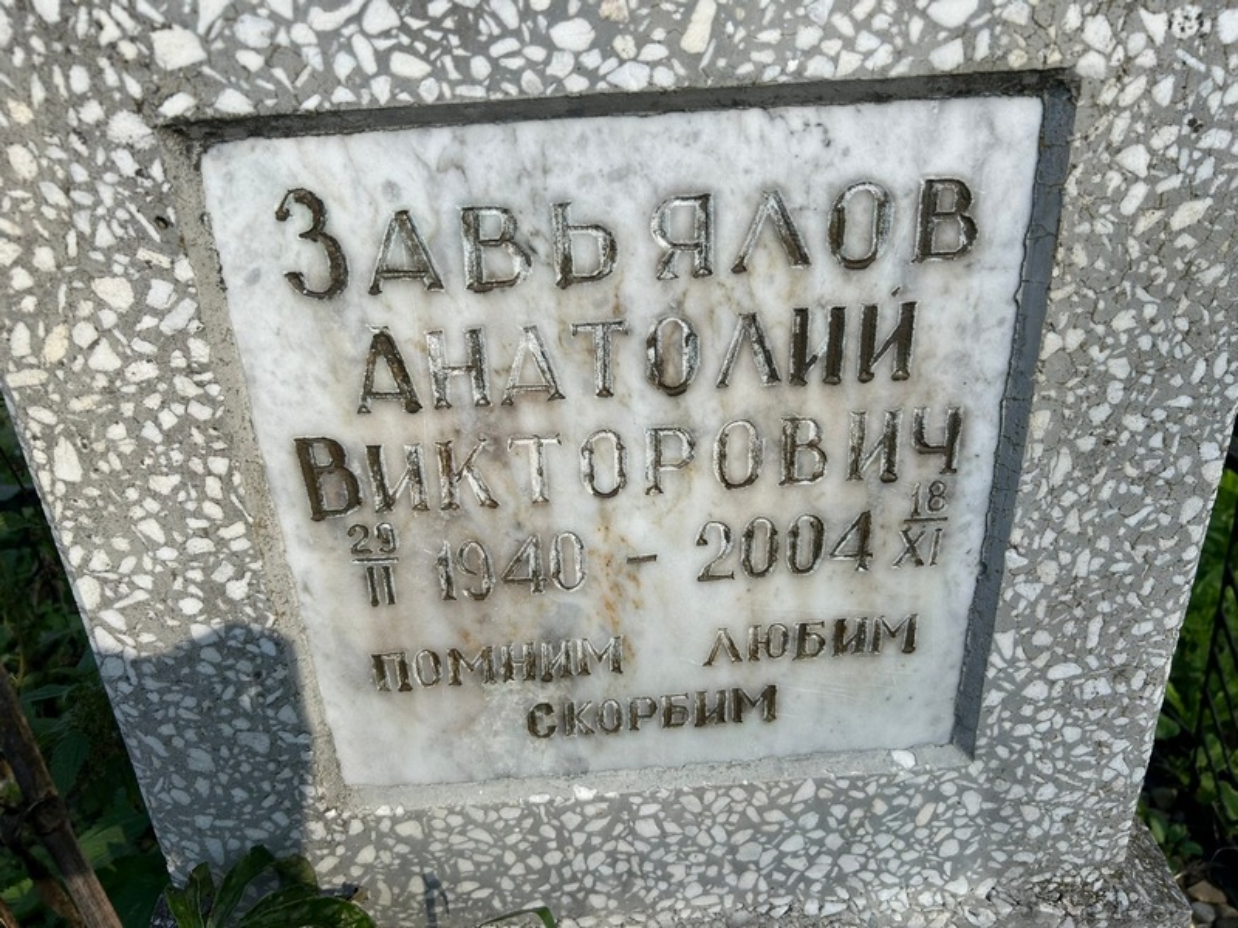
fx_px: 930
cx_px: 619
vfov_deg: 53.1
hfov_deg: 67.3
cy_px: 464
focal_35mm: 26
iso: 50
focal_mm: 5.7
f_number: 1.5
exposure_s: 1/2695
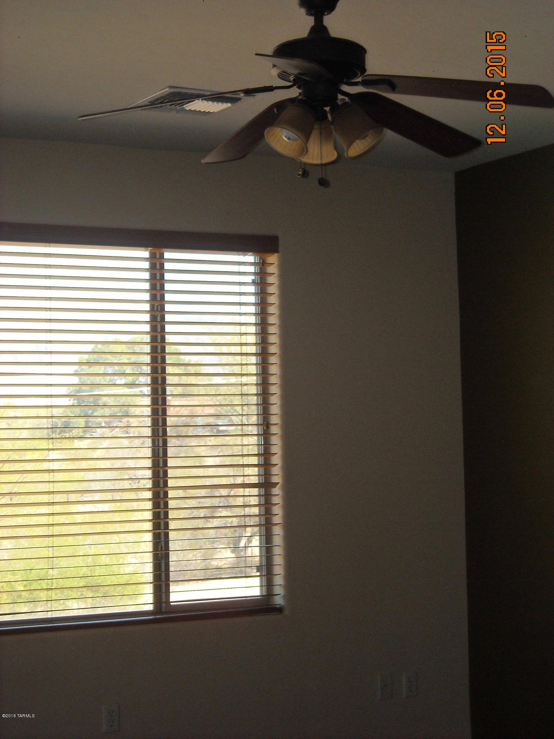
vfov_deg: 25.7
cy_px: 370
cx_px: 277
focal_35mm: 76
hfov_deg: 19.4
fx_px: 1622
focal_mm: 12.3
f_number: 3.9
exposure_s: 1/125
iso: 100
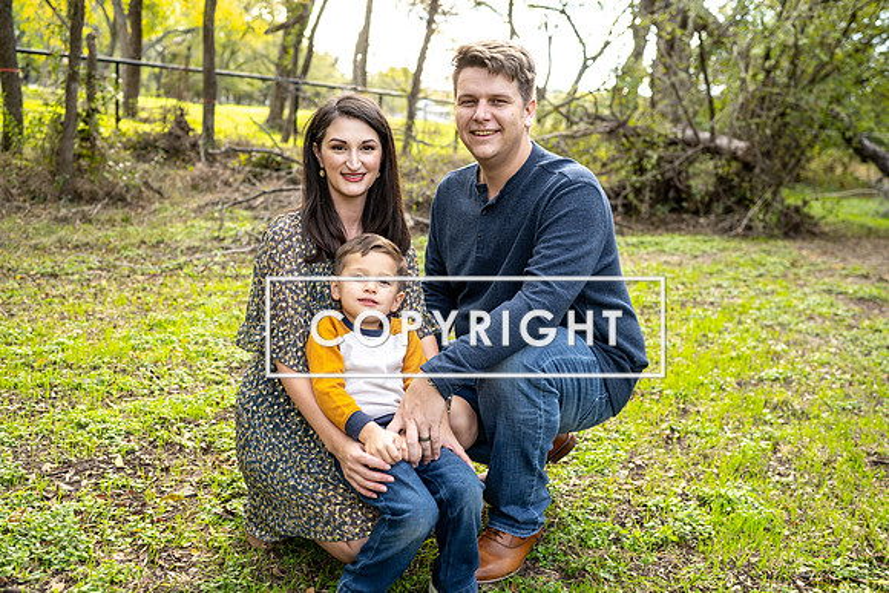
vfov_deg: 37.9
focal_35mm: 35
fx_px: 864
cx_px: 444
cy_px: 296
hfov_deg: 54.4
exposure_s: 1/125
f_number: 3.2
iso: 160
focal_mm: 35
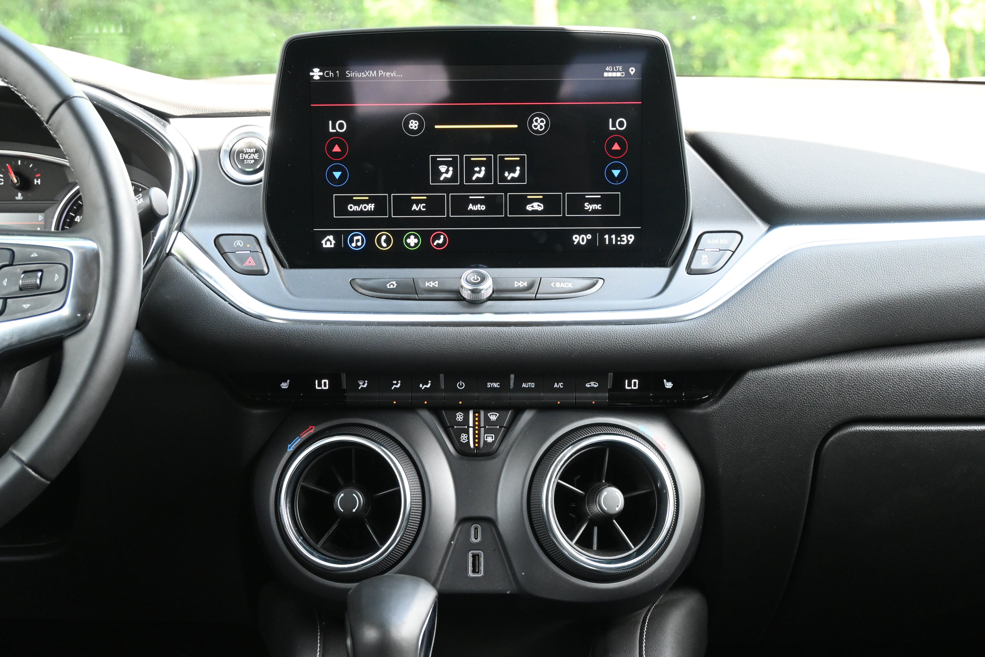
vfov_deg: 27.3
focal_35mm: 50
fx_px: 1354
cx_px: 492
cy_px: 328
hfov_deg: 40.0
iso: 2500
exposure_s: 1/125
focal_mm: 33
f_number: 5
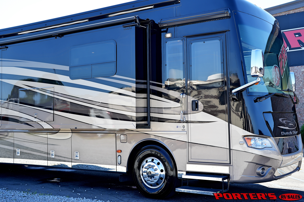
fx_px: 422
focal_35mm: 50
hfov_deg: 39.6
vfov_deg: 27.0
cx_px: 152
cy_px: 101
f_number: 3.2
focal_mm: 50
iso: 100
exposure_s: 1/320
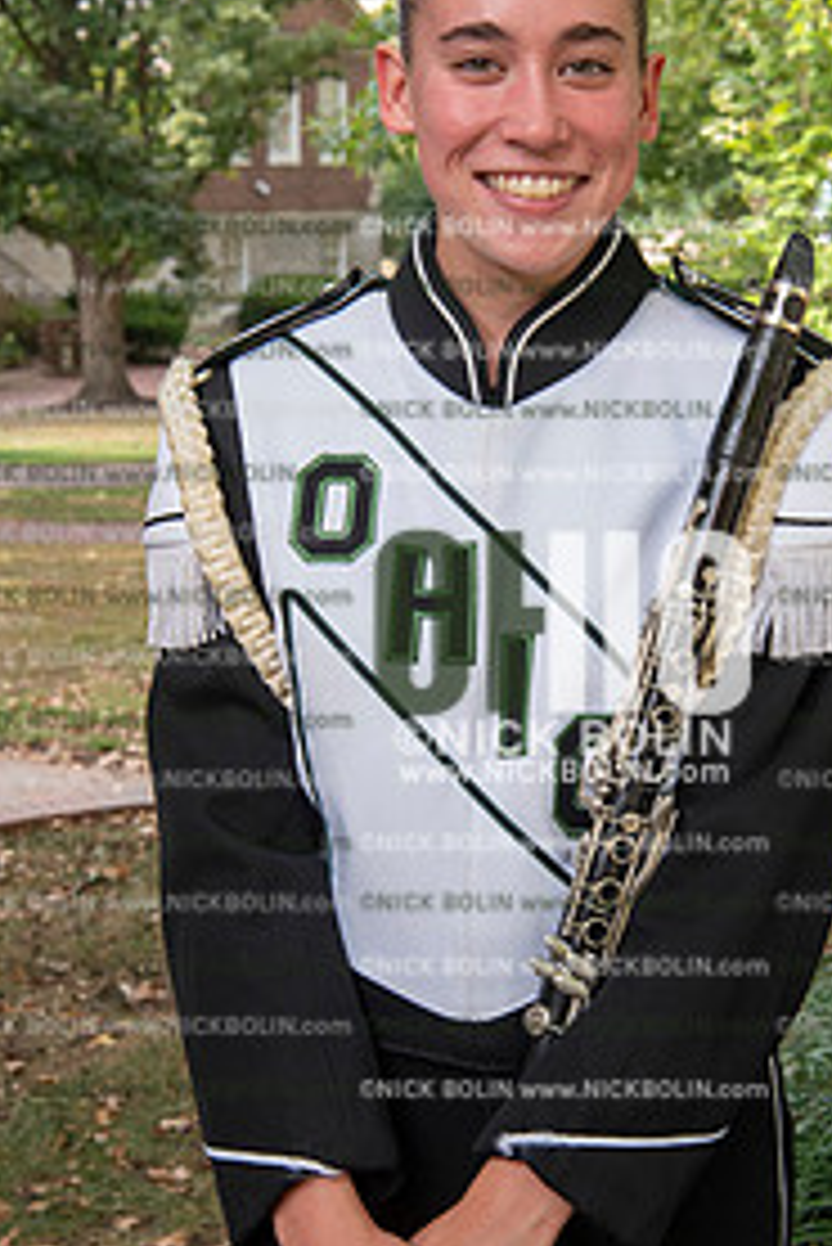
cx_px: 562
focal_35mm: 73
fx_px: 2527
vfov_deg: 27.7
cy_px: 657
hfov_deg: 18.6
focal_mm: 45
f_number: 8
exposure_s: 1/100
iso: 500
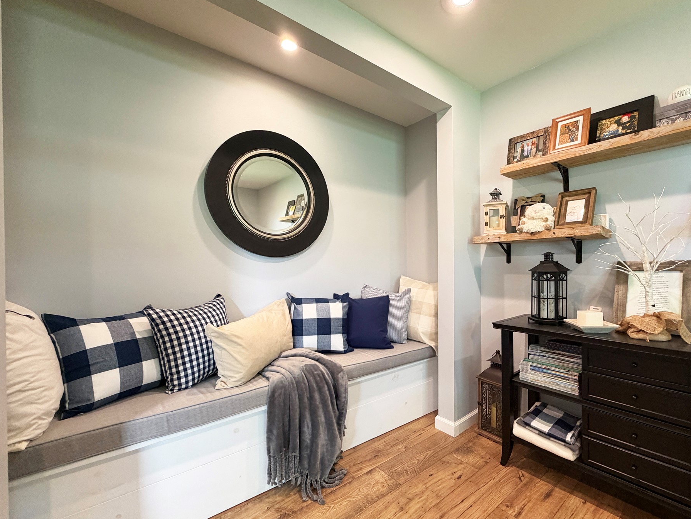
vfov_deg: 78.1
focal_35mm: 16
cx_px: 384
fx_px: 319
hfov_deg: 94.1
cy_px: 268
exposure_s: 1/60
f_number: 2.2
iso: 320
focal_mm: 2.22
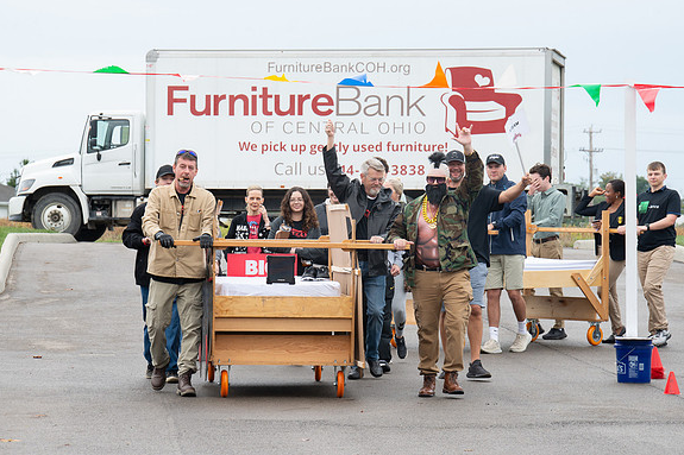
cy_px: 228
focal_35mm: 180
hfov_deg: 11.4
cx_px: 343
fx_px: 3419
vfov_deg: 7.6
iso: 640
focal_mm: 170
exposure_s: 1/200
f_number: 10
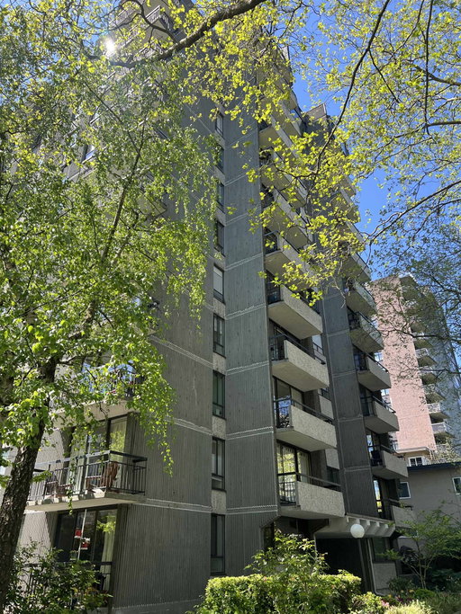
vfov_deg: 67.3
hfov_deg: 53.0
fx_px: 462
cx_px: 230
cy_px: 307
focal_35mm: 26
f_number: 1.5
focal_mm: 5.7
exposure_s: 1/873
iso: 50
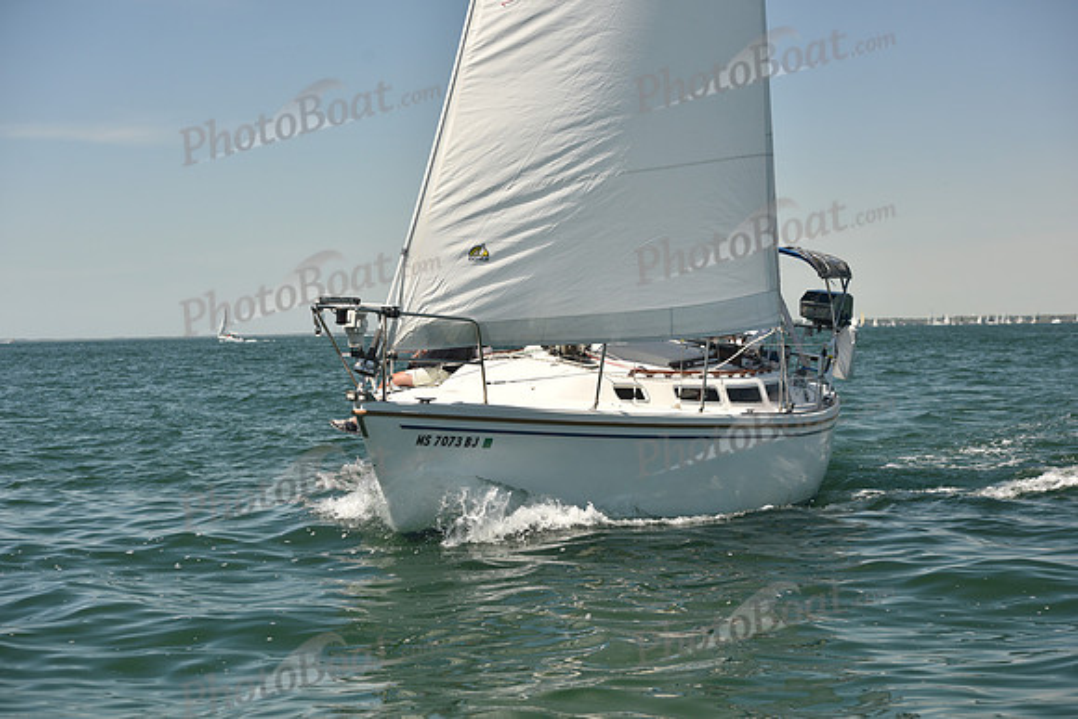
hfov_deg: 27.0
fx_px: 2246
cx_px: 539
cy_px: 360
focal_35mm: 75
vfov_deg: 18.2
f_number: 5.6
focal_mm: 75
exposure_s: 1/800
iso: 250
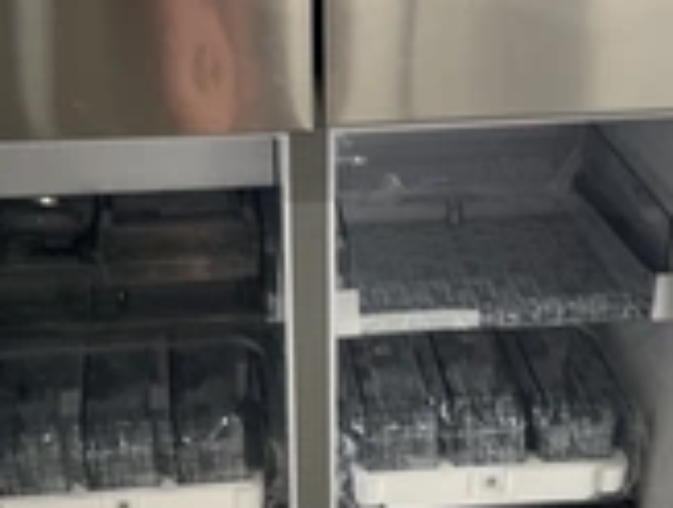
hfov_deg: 27.3
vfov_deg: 20.5
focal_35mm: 71
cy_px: 430
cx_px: 310
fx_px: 1383
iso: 80
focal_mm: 3
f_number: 1.8
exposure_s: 1/60
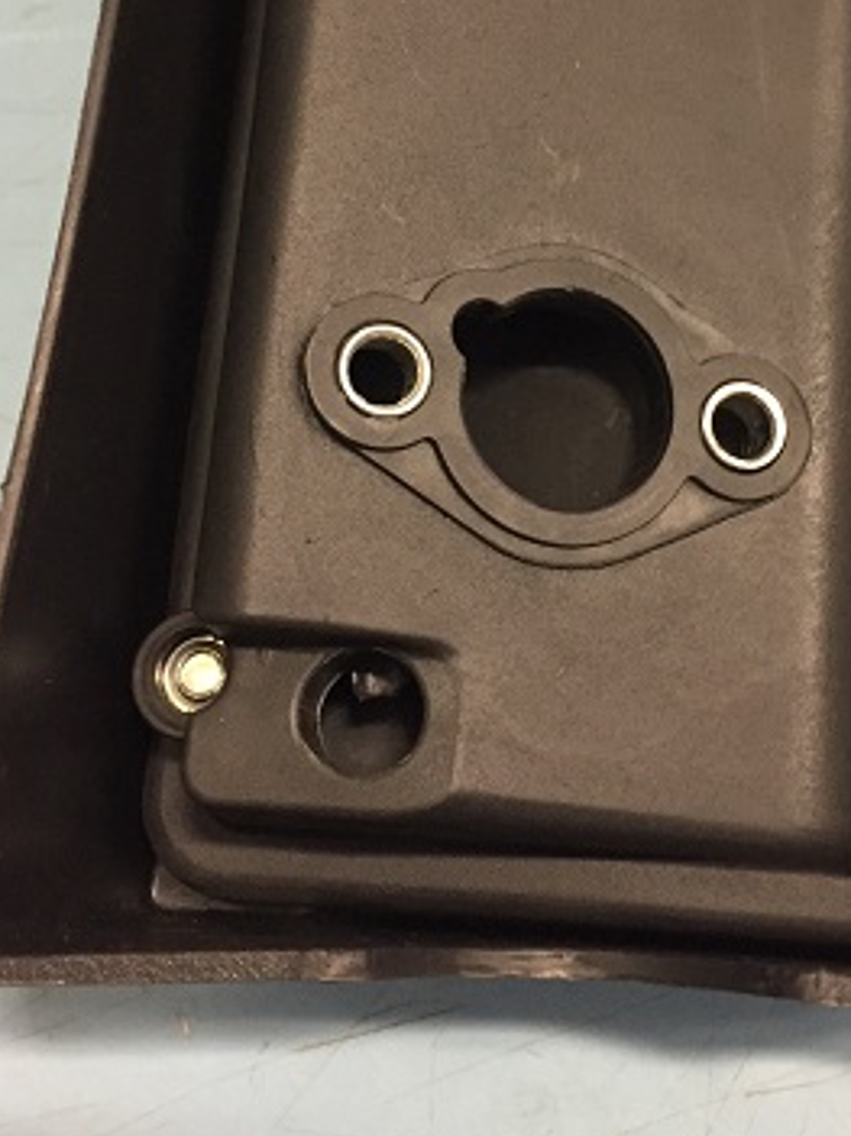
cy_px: 322
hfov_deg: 26.9
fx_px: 1771
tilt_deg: -70.5
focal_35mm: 54
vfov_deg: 35.0
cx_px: 569
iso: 250
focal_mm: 4.15
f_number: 2.2
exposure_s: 1/20
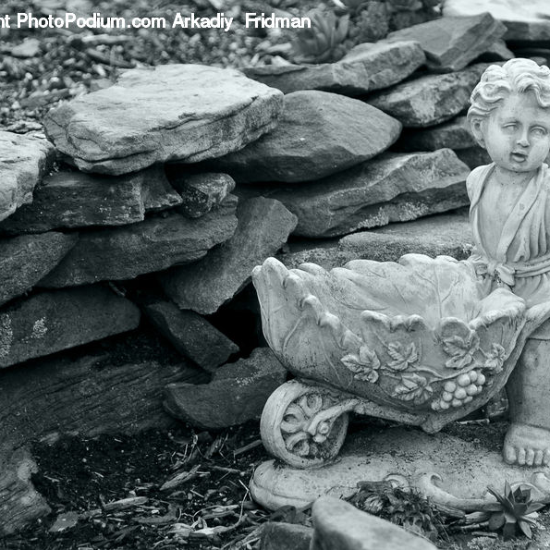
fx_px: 5195
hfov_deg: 6.1
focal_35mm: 289
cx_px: 348
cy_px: 275
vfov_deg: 6.1
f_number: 6.3
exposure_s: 1/100
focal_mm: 150
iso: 250
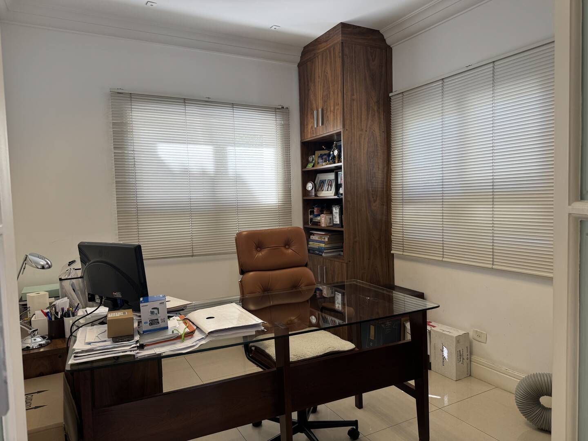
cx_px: 294
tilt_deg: -2.6
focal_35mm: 24
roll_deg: +2.5
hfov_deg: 71.6
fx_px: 408
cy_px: 220
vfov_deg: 56.8
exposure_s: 1/120
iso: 64
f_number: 1.78
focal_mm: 6.76
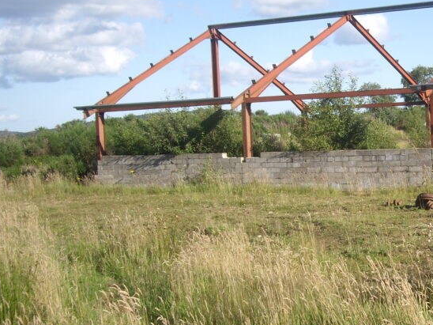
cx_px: 397
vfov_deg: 19.9
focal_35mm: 74
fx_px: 926
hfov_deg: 25.4
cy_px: 184
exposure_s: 1/640
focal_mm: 7.9
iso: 64
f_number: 2.8
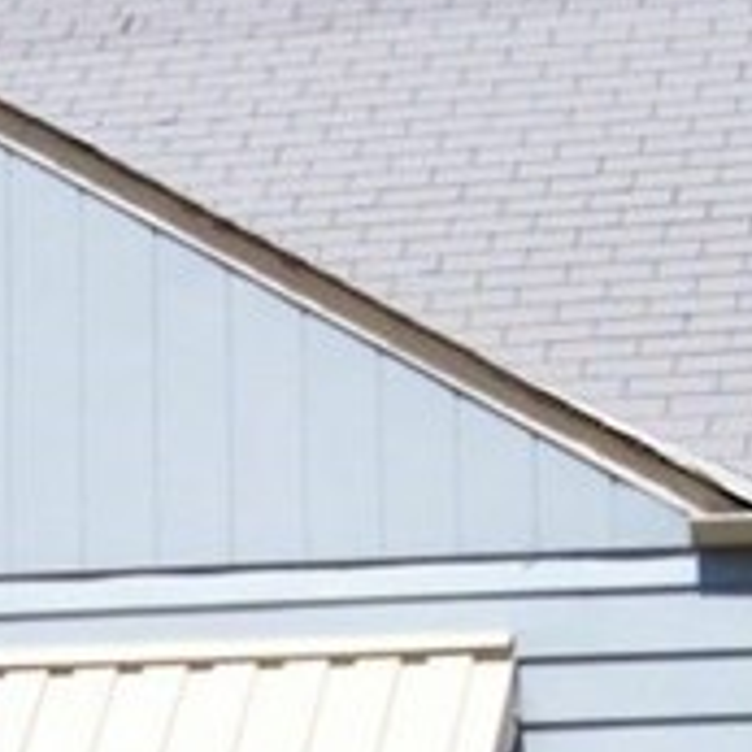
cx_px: 178
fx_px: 4375
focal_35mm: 178
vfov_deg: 9.8
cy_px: 739
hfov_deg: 9.8
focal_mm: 5.6
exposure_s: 1/827
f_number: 5.1
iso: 80
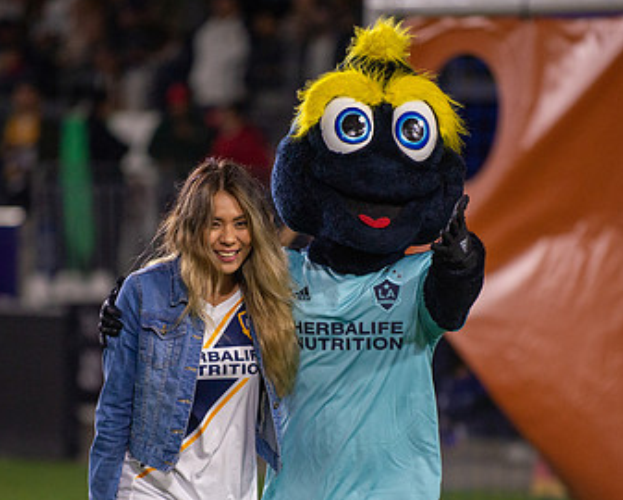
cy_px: 338
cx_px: 325
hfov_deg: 6.0
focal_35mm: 323
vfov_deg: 4.8
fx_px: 5959
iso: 1600
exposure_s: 1/2500
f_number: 2.8
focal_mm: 200
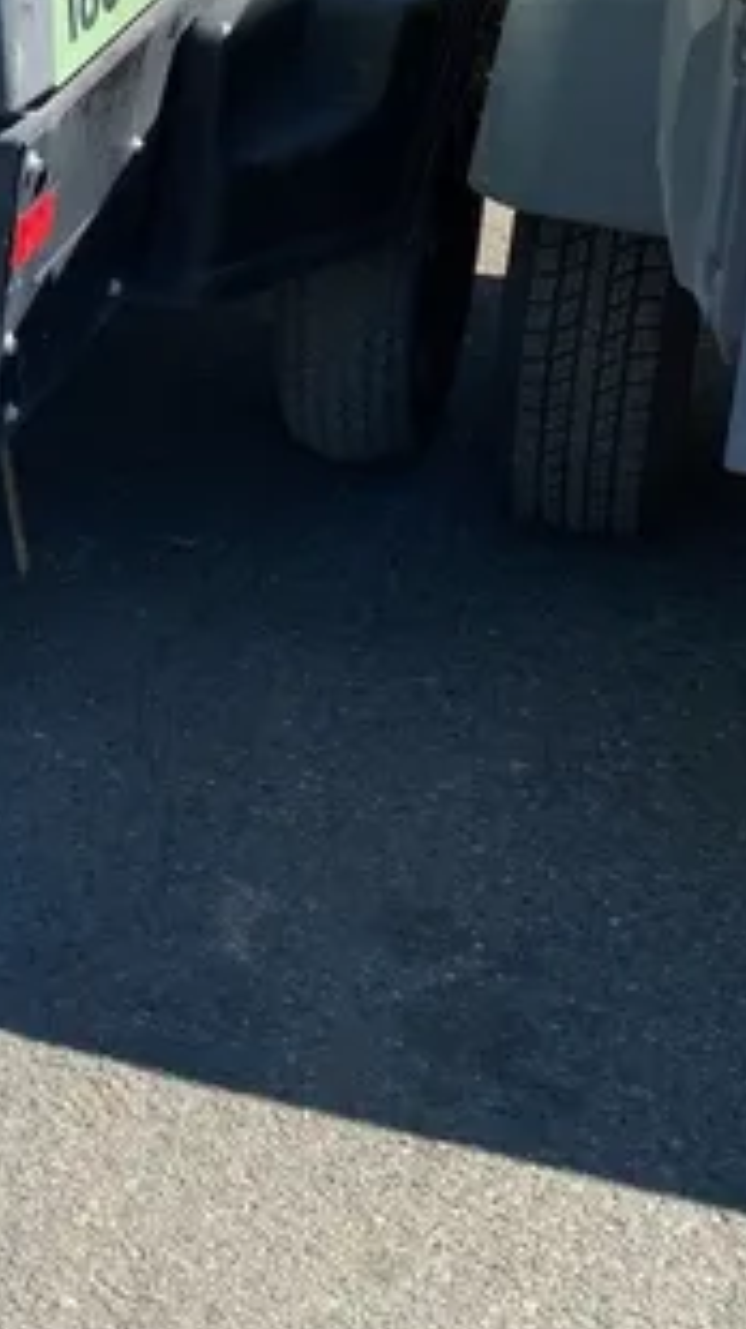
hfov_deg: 16.9
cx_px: -236
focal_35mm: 67
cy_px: 495
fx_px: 2360
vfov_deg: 31.3
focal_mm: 4.25
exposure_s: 1/1484
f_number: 1.8
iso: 32
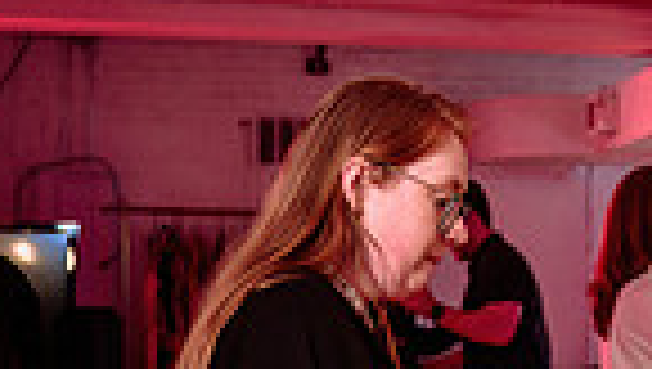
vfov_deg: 6.6
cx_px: 1093
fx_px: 3185
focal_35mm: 184
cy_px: 520
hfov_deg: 11.1
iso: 640
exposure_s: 1/160
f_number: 2.8
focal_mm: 44
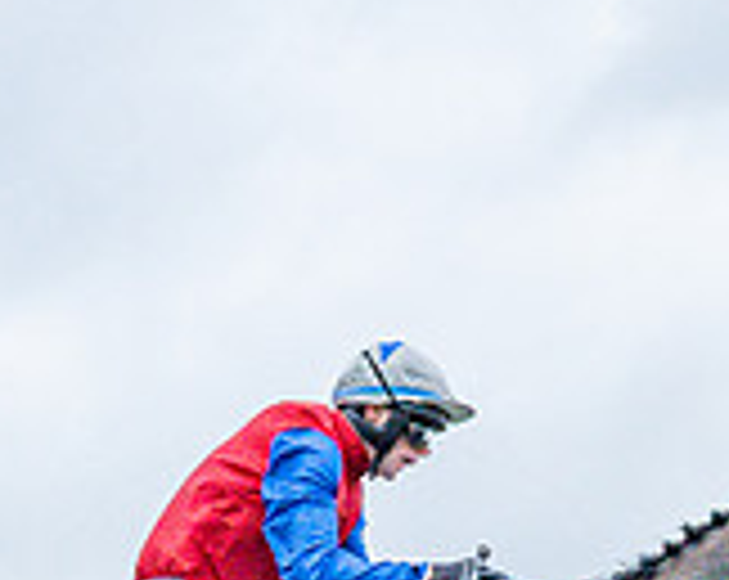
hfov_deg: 13.7
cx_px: 344
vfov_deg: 10.5
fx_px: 3037
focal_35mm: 141
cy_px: 904
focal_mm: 24
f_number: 8
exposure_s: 1/1200
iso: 2500
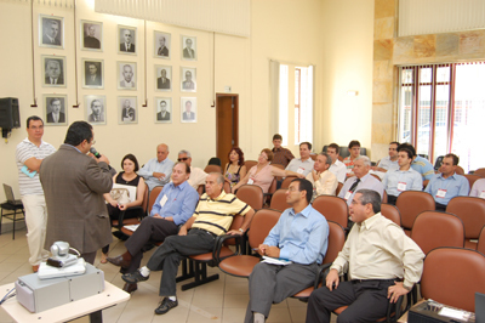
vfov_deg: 39.9
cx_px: 242
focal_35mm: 33
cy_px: 162
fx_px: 444
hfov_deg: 57.3
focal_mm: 22
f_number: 5
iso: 400
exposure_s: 1/100
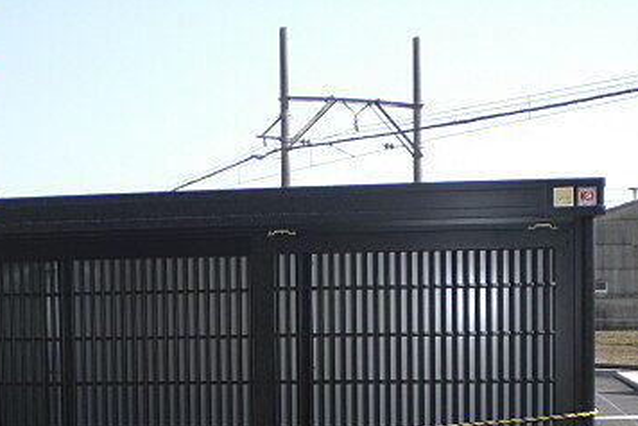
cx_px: 263
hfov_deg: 28.4
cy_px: 428
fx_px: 1259
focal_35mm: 71
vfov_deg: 18.7
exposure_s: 1/400
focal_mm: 6.3
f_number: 3.1
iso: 50
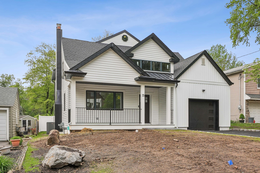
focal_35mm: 29
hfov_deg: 63.7
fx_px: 209
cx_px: 130
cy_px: 86
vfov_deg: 45.0
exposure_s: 1/200
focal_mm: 19.4
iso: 200
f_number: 9
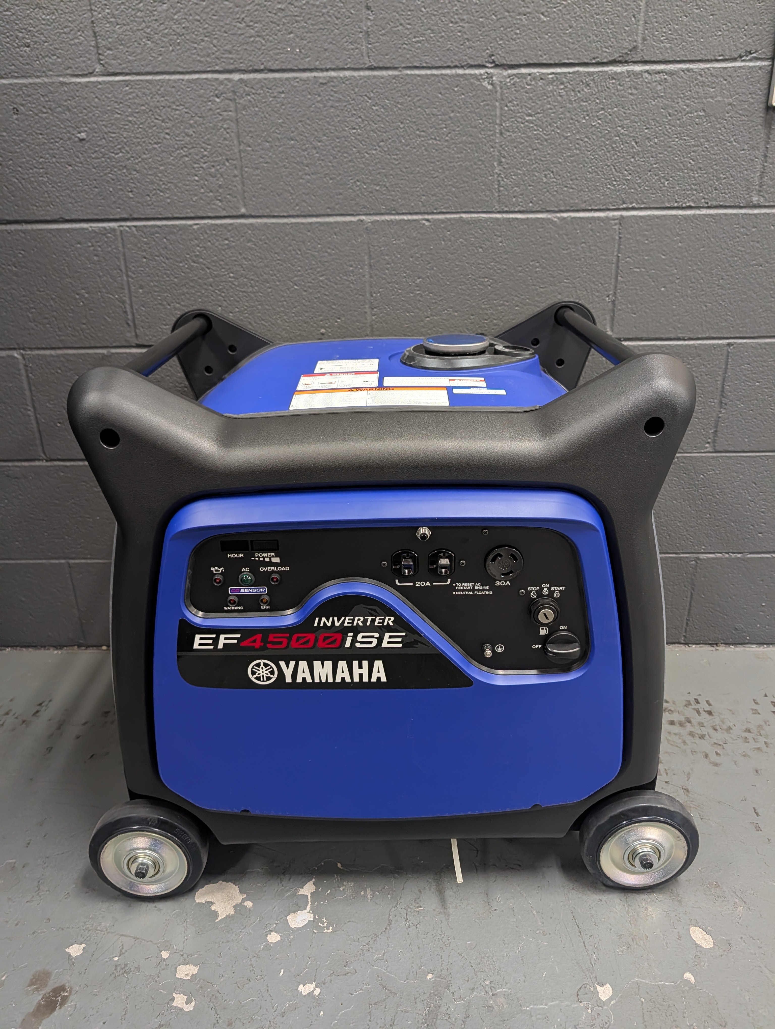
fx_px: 715
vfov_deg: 71.5
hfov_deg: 56.9
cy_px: 514
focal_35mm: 24
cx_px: 388
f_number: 1.68
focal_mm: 6.9
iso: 1054
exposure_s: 1/120
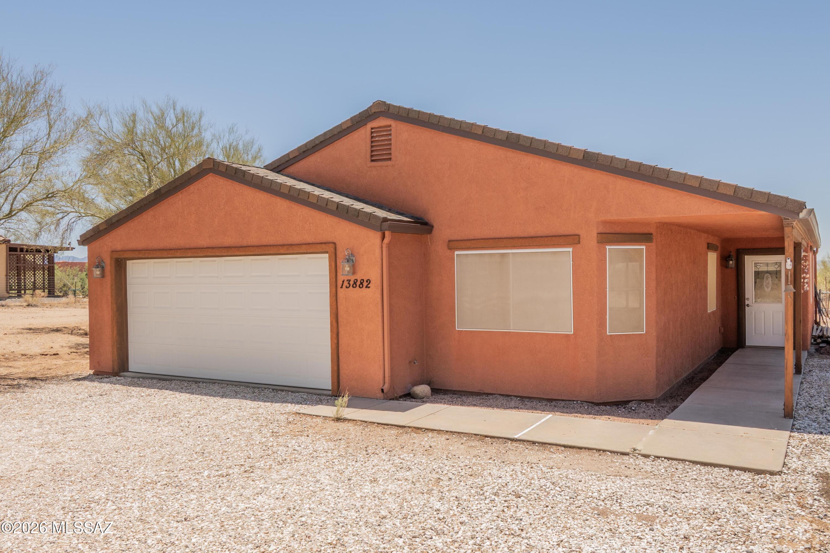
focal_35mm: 30
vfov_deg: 43.6
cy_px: 276
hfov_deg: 61.9
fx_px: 692
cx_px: 415
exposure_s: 1/250
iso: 160
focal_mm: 20
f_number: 9
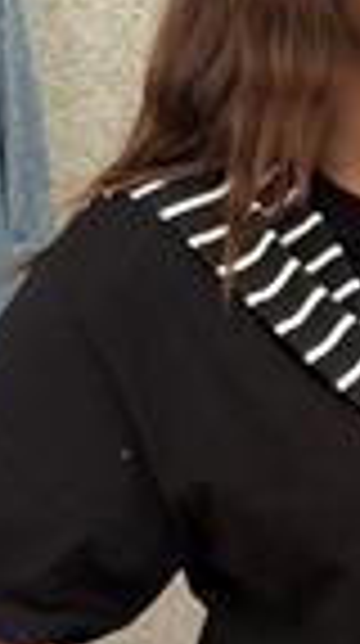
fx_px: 3323
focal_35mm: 195
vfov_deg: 11.0
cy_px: 565
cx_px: 482
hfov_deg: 6.2
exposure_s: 1/121
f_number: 1.78
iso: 80
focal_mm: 6.76
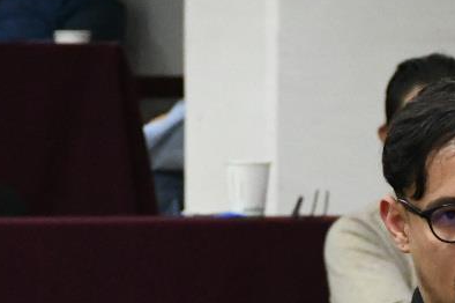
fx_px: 6238
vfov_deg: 2.8
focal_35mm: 494
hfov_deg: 4.2
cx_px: 480
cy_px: 448
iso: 6400
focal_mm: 80
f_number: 5.3
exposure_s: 1/100
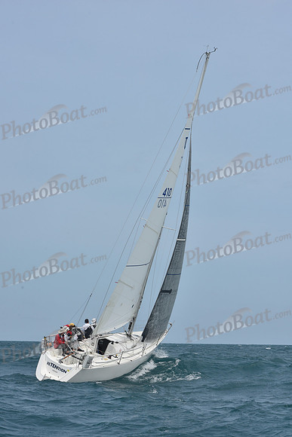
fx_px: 851
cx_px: 146
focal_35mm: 70
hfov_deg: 19.5
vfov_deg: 28.8
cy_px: 218
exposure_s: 1/800
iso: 250
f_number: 11
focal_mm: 70
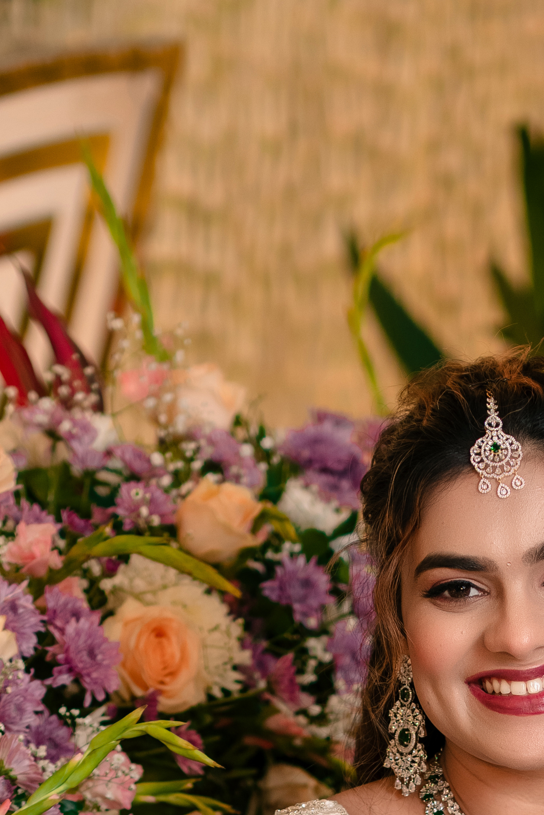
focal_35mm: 348
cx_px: 529
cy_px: 1536
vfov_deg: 5.8
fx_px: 7885
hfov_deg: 3.9
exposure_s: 1/800
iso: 200
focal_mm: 85
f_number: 2
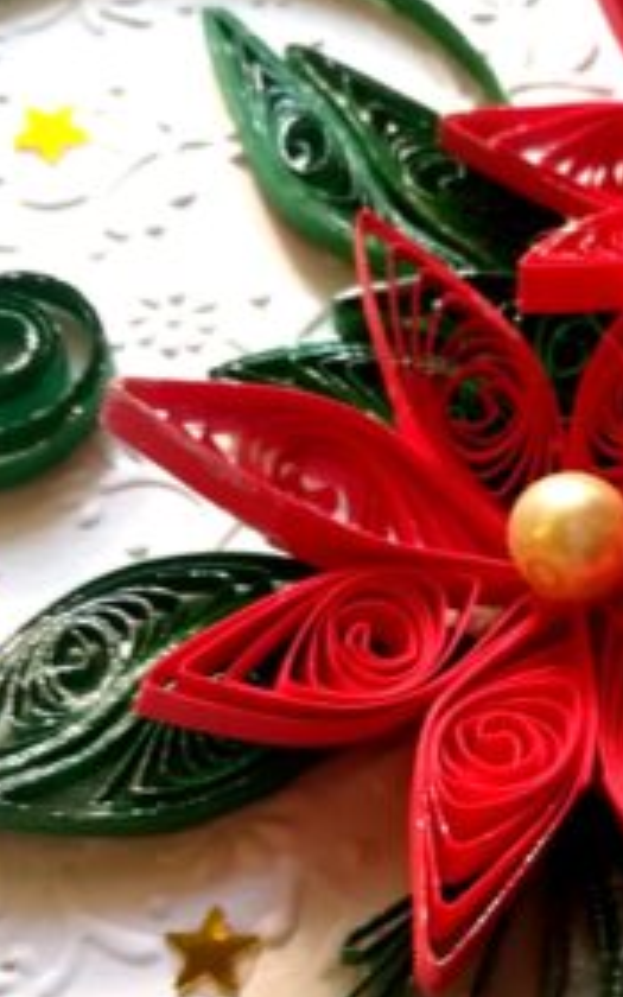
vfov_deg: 34.2
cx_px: 627
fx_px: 1603
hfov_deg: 21.2
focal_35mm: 59
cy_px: 666
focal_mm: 3.83
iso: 80
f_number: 2.2
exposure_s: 1/50
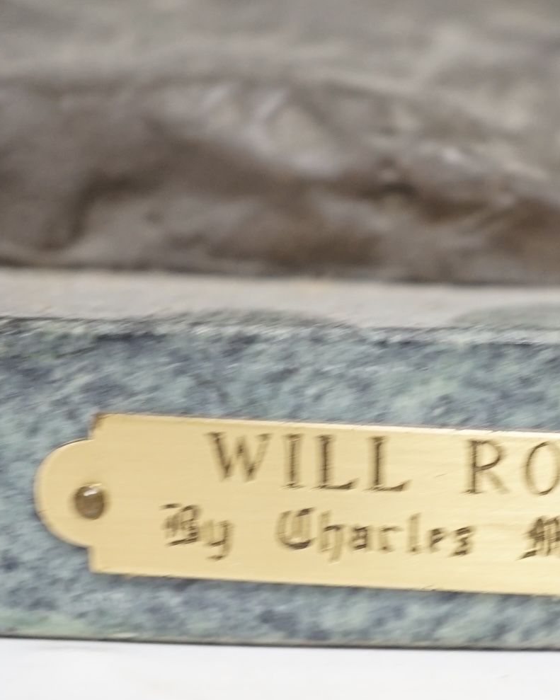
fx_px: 1989
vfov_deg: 19.9
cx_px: 462
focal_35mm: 96
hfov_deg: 15.9
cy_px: 428
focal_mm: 30
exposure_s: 1/60
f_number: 3.5
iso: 800
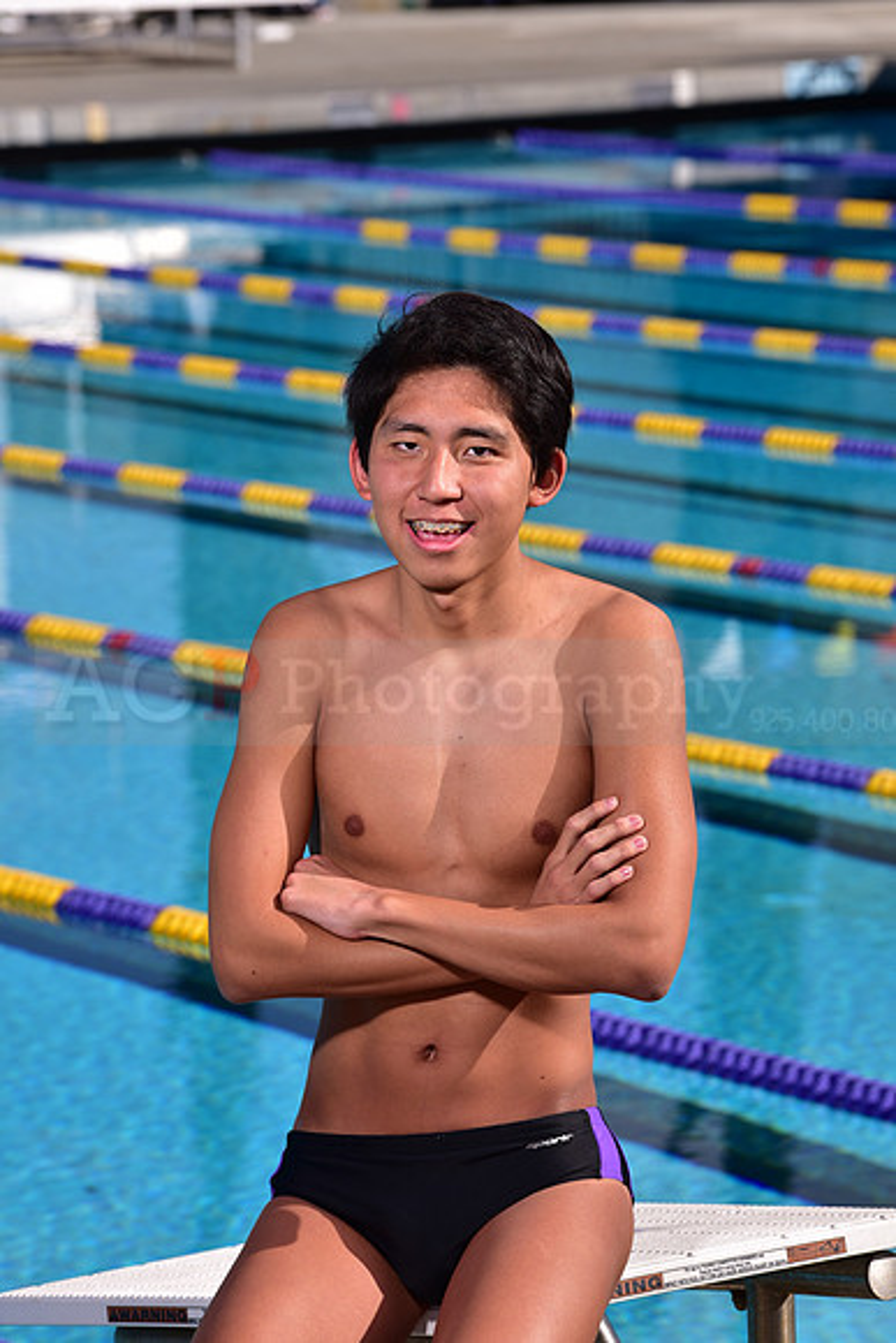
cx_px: 448
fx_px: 6342
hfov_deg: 8.1
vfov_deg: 12.1
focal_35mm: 170
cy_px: 672
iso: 80
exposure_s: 1/250
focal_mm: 170
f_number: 9
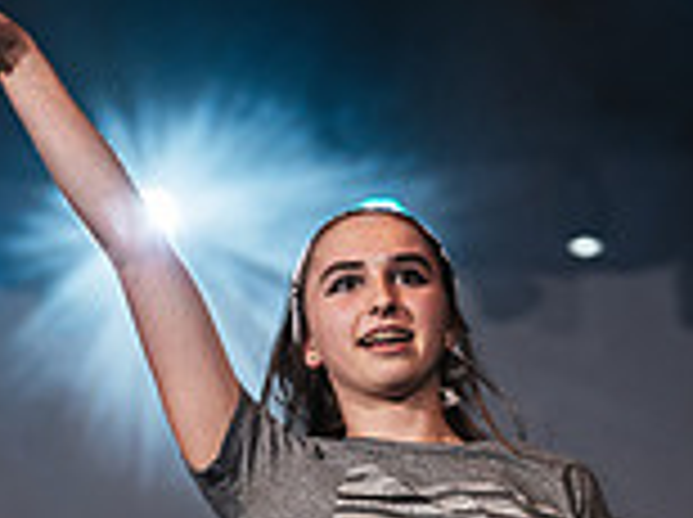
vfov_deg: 7.3
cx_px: 405
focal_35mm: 197
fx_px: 3938
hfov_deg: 10.1
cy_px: 968
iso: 400
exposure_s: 1/500
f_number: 2.8
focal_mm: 70
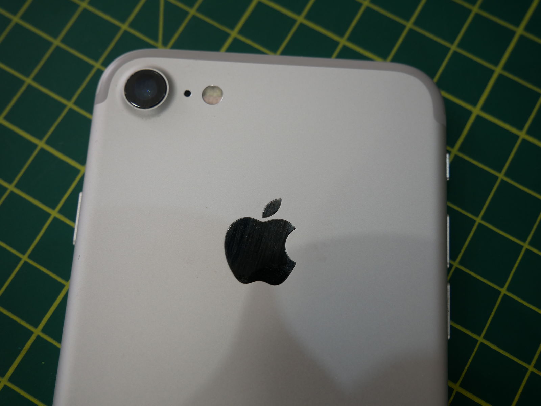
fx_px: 625
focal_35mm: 40
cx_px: 270
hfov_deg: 46.8
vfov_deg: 36.0
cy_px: 203
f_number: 4.1
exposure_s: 1/60
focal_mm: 20
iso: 400
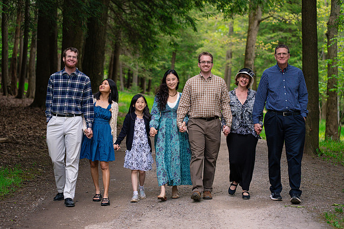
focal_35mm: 91
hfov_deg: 22.3
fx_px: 874
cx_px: 165
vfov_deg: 15.0
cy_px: 118
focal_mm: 85
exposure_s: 1/250
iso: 800
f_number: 3.2
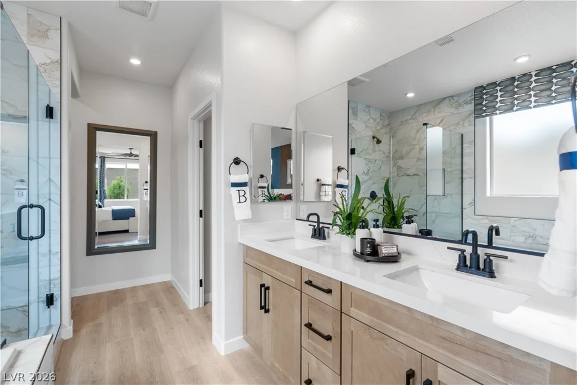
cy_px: 192
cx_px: 288
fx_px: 256
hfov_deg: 96.7
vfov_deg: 73.8
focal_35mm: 16
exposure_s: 1/8
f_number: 8
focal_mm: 16
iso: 200
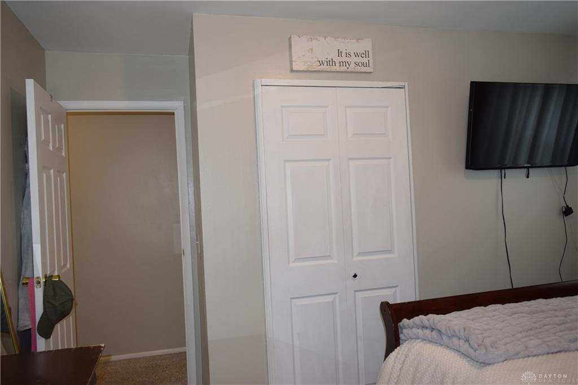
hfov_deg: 67.4
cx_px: 289
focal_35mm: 27
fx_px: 433
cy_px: 192
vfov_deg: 47.9
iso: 800
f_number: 5
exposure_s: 1/100
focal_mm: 18
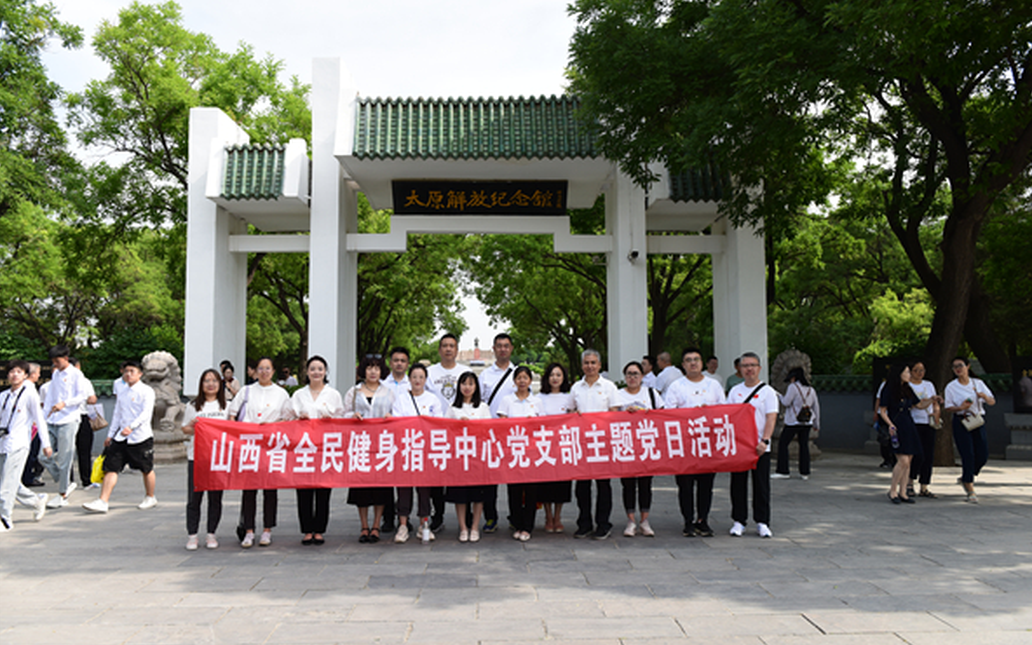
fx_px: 900
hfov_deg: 59.7
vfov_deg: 39.4
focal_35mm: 32
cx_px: 518
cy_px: 309
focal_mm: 31
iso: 400
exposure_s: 1/1250
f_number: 5
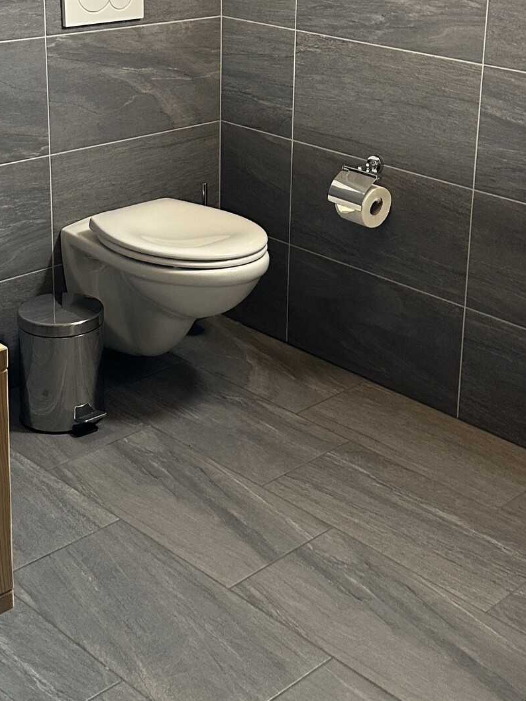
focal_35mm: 58
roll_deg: -2.0
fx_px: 1175
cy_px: 190
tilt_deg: -16.8
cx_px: 300
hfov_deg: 25.2
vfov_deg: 32.7
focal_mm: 6.86
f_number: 1.78
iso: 320
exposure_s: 1/50
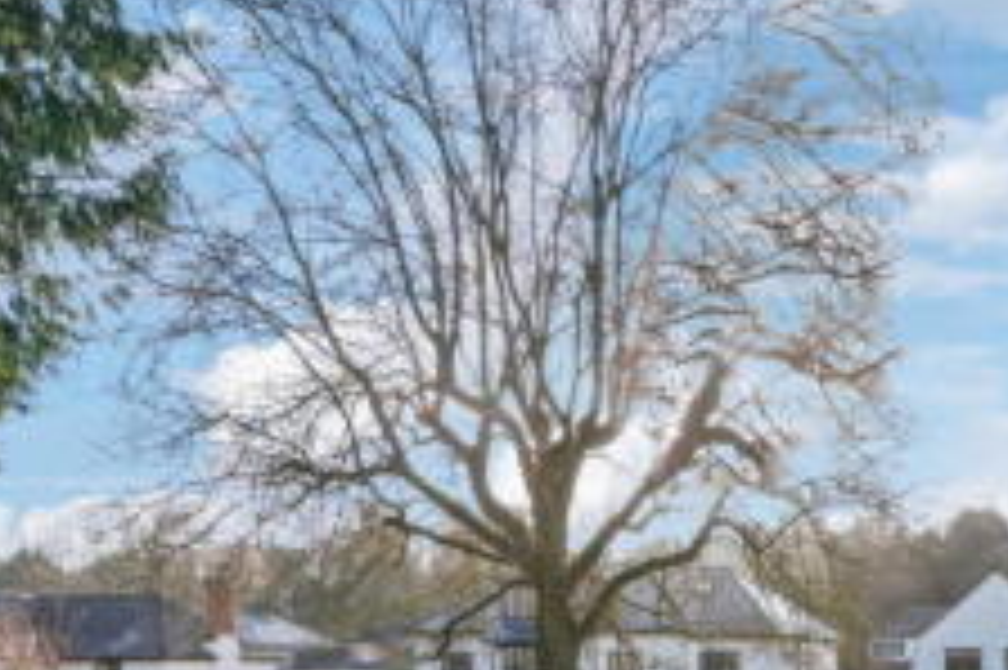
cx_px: 972
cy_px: 686
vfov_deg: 34.9
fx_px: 951
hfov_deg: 47.8
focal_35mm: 34
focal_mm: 16
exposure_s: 1/80
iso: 320
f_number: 5.6
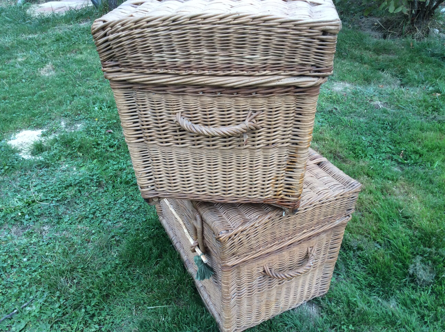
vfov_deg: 44.1
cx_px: 222
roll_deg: +0.6
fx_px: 411
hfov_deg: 56.9
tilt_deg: -33.2
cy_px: 166
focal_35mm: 32
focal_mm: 3.3
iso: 50
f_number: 2.4
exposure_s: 1/100
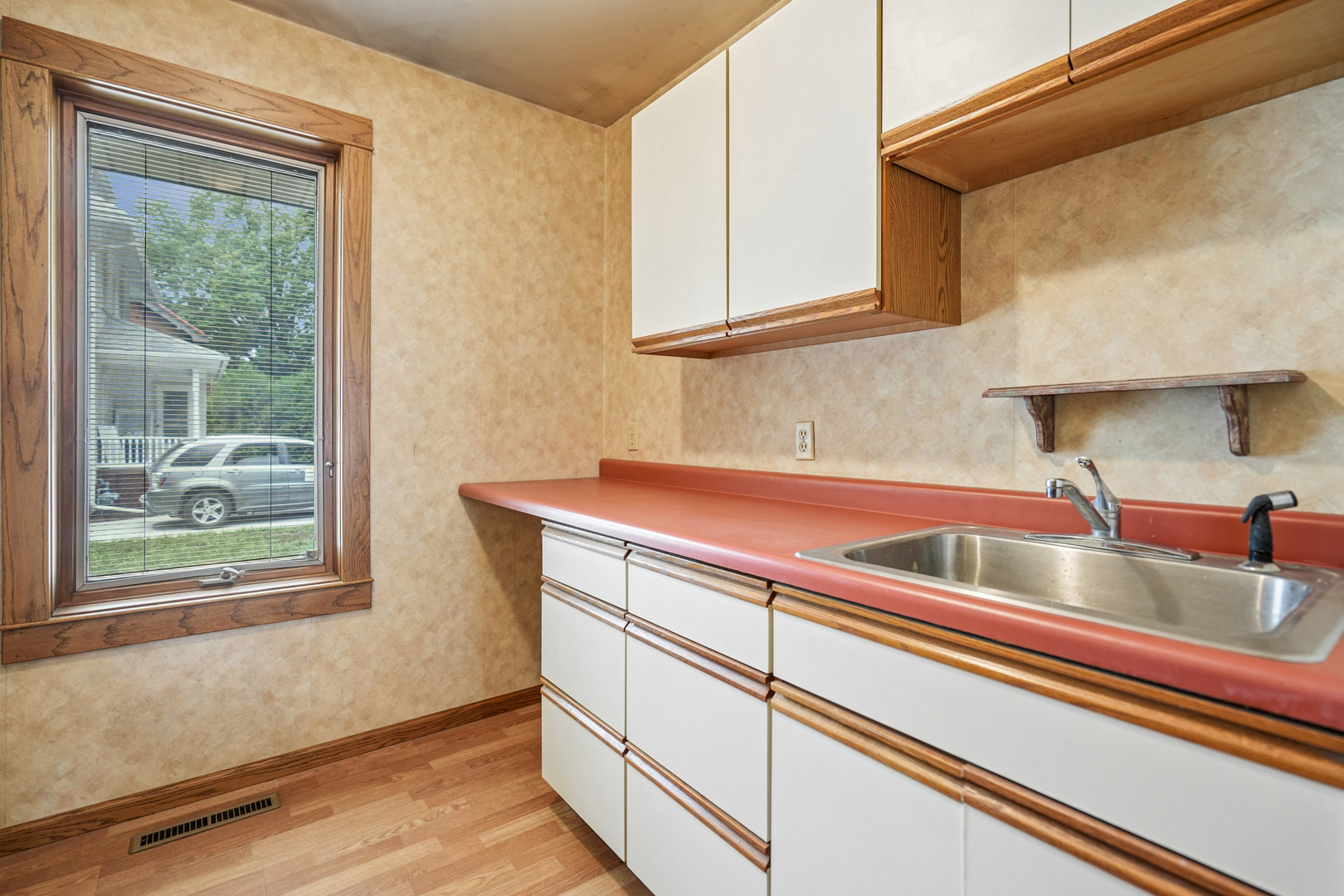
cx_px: 672
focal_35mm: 16
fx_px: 597
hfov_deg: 96.7
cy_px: 448
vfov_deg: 73.7
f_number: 4
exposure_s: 1/15
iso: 400
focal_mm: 16
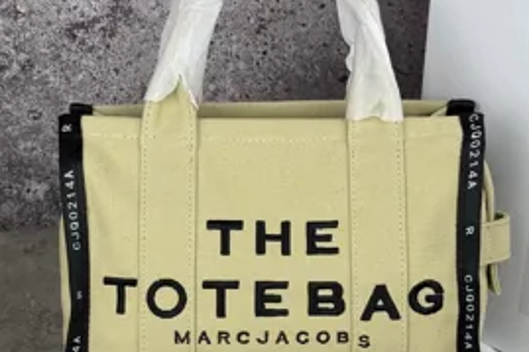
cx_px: 289
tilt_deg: -32.5
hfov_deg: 22.9
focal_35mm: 89
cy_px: 234
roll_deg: +0.9
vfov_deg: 15.3
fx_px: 1307
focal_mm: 6.76
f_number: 1.78
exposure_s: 1/527
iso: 64
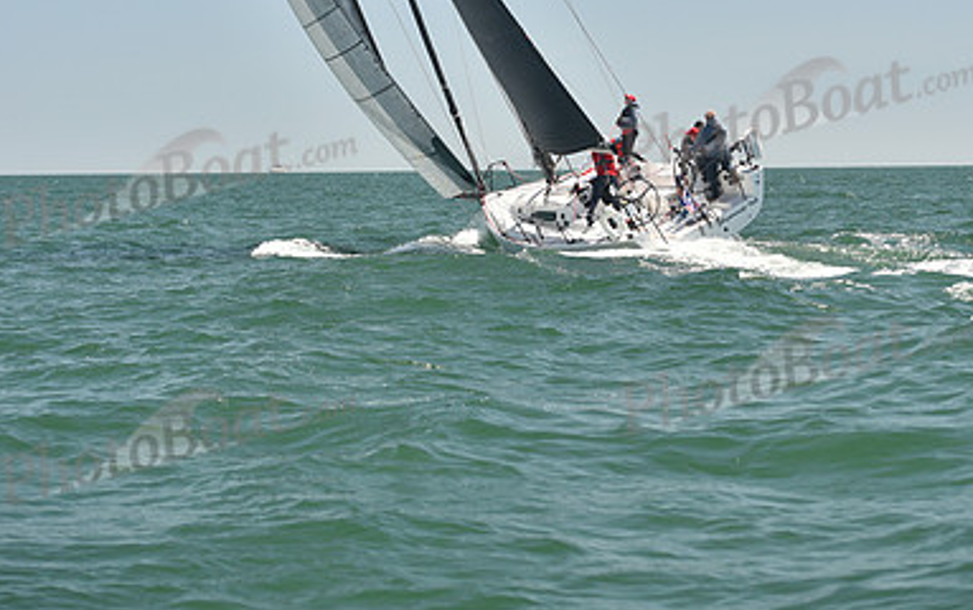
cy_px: 15
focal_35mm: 108
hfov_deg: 19.3
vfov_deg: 12.0
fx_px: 2866
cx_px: 489
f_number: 4
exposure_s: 1/800
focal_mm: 70
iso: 250
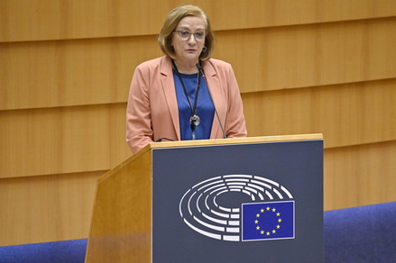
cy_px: 129
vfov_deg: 2.2
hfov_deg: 3.4
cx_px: 200
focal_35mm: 616
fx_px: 6771
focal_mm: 600
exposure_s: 1/500
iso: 4000
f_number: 6.3
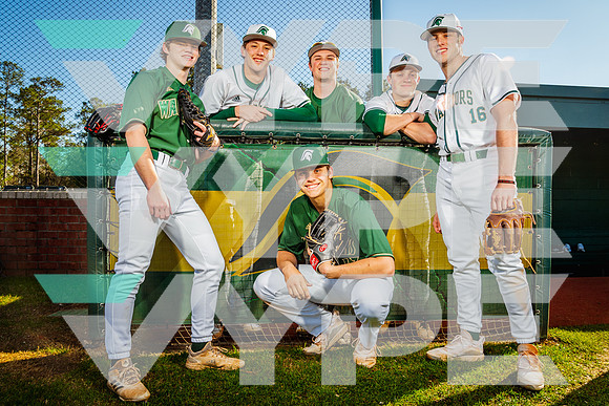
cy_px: 201
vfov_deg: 40.4
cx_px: 288
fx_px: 552
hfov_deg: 57.7
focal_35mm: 33
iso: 100
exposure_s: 1/125
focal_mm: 30
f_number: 10
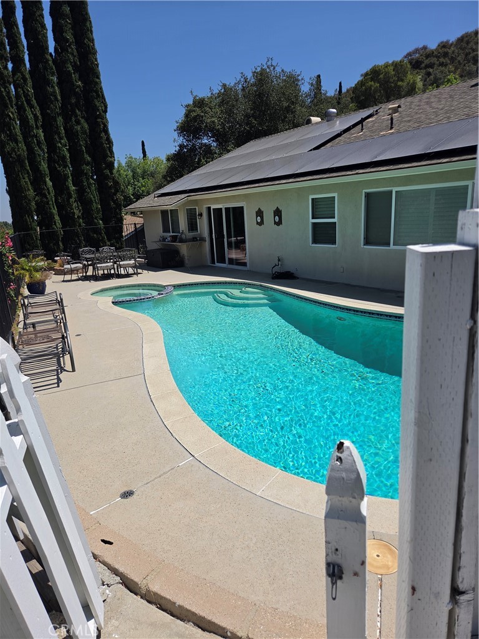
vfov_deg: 73.9
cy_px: 320
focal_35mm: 23
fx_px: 424
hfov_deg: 58.9
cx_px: 240
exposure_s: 1/5717
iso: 80
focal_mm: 5.4
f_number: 1.8
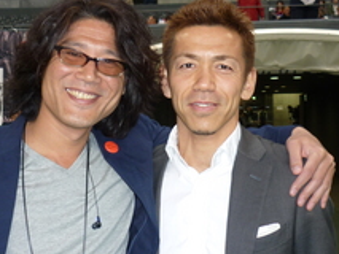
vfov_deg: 22.4
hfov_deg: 29.7
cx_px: 140
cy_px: 64
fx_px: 637
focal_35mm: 65
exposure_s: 1/30
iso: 100
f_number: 2.8
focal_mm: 5.5
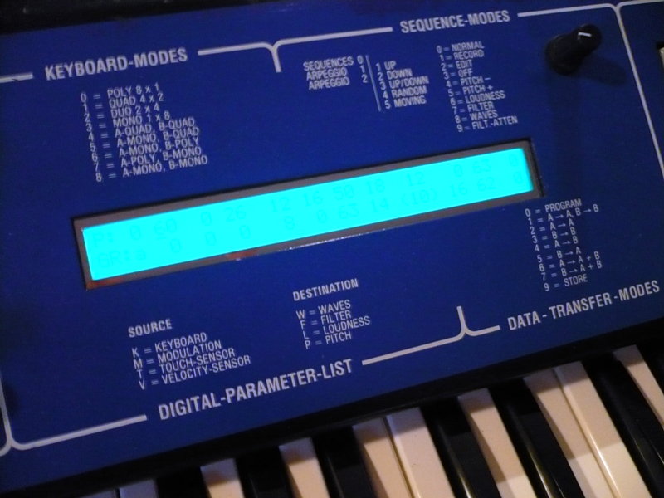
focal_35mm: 35
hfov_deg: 52.6
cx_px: 332
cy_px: 249
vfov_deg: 40.7
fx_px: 671
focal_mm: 5.8
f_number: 2.8
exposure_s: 1/4
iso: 400
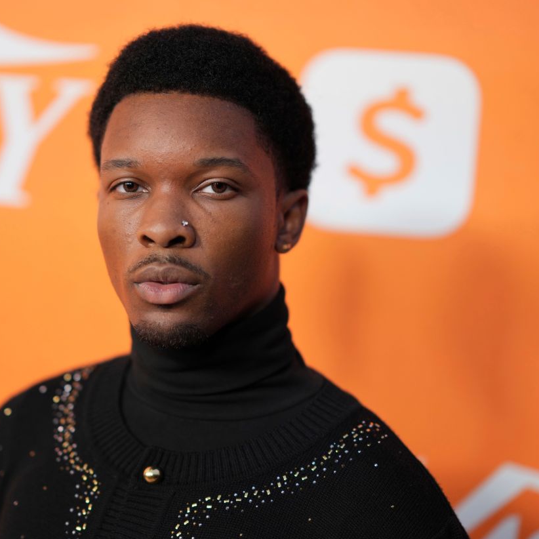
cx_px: 218
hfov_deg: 16.0
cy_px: 270
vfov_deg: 16.0
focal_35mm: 109
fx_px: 1920
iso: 400
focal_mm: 85
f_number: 1.4
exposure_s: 1/640
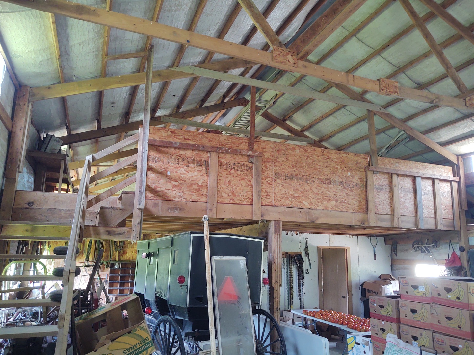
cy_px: 178
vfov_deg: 51.4
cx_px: 237
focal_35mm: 27
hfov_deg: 65.3
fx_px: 370
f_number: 1.7
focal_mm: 4.75
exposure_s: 1/40
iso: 225
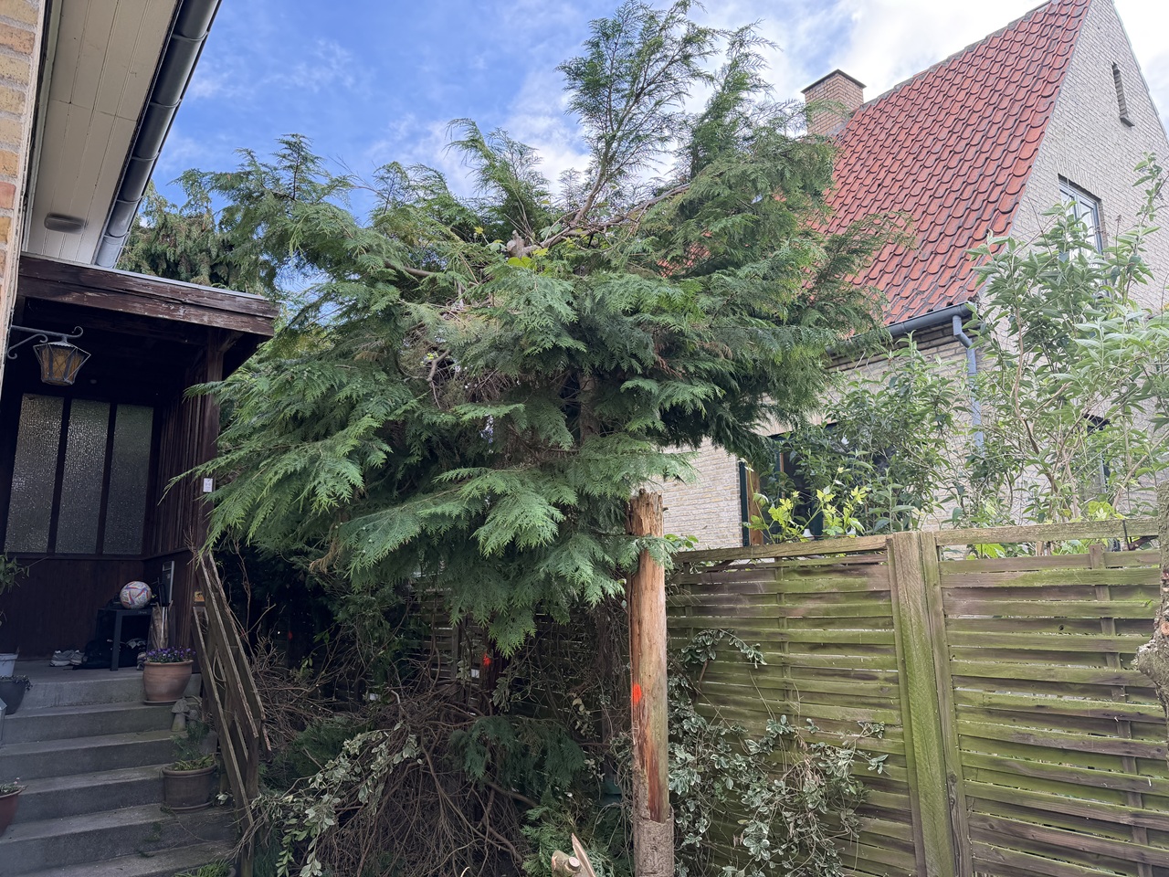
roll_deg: +0.4
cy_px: 438
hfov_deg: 71.6
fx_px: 810
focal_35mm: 24
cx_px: 584
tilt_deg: +11.3
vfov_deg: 56.8
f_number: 1.78
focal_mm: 6.76
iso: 100
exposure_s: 1/571
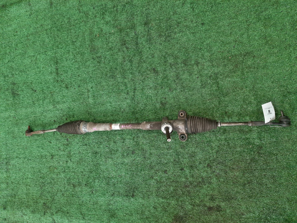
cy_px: 112
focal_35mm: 25
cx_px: 148
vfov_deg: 54.9
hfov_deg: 69.4
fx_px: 214
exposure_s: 1/50
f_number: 2
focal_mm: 4.6
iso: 292
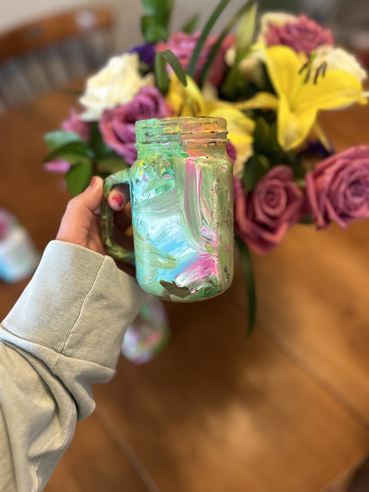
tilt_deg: -53.6
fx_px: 370
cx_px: 184
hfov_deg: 53.1
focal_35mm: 26
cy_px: 246
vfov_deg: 67.3
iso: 200
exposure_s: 1/60
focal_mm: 5.7
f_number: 1.5
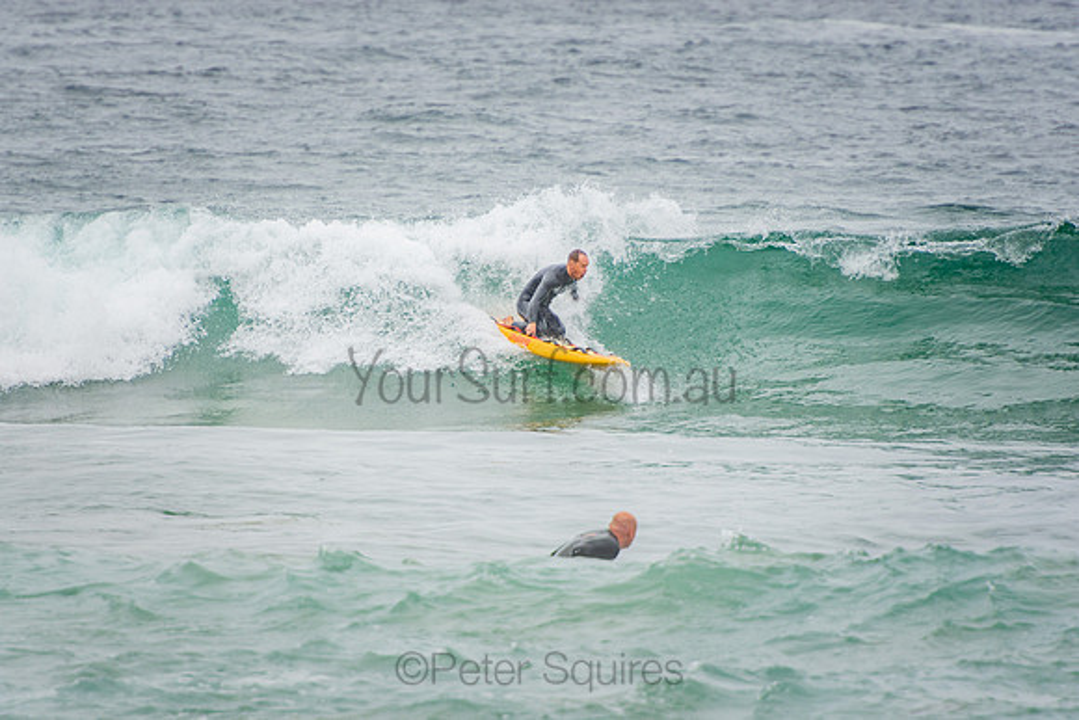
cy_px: 360
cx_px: 540
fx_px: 17537
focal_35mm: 585
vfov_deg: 2.4
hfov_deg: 3.5
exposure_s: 1/1600
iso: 320
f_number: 5.6
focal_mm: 390
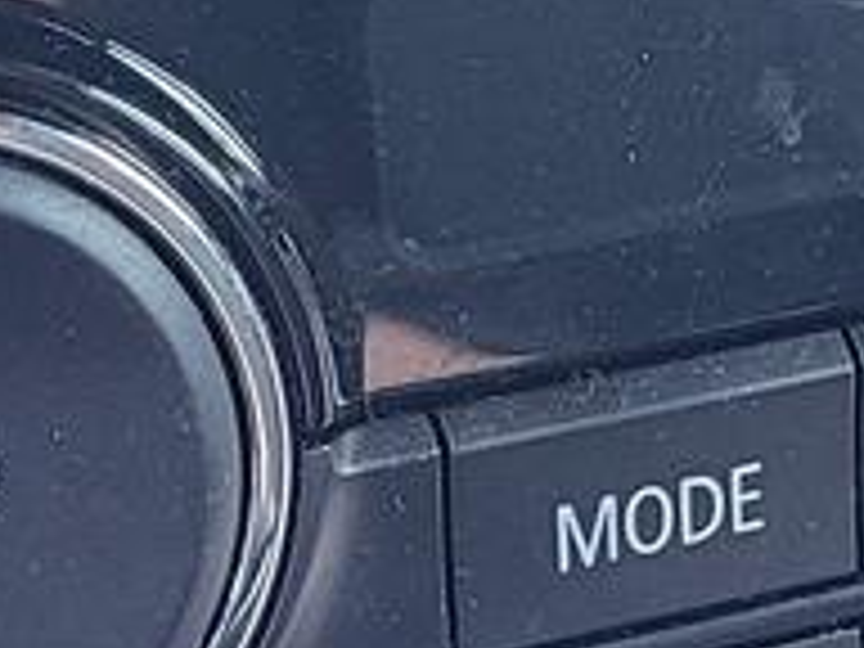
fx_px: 4318
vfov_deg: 8.6
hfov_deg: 11.3
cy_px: 270
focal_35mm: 173
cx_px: 837
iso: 500
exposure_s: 1/40
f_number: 1.8
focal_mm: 5.4
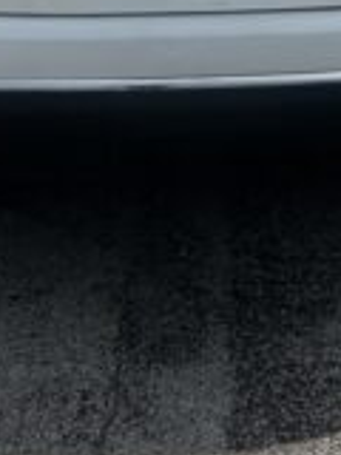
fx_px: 1642
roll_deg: -1.5
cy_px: -245
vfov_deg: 14.6
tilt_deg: -3.3
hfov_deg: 11.9
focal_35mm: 125
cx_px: 190
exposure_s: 1/9434
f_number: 1.5
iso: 50
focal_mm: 5.7
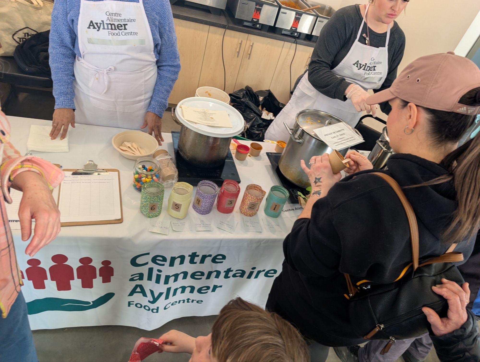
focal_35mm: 24
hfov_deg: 71.5
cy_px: 181
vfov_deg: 56.9
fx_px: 333
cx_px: 240
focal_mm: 6.9
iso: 143
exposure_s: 1/120
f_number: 1.68
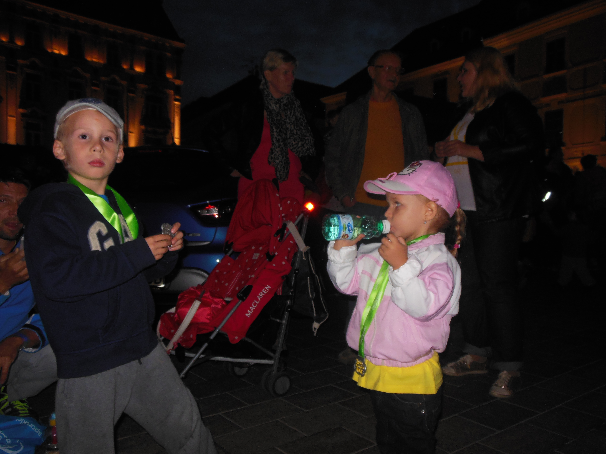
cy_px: 227
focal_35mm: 29
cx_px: 303
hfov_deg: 61.7
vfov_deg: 48.2
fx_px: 508
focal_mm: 5.2
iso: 200
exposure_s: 1/25
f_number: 3.3
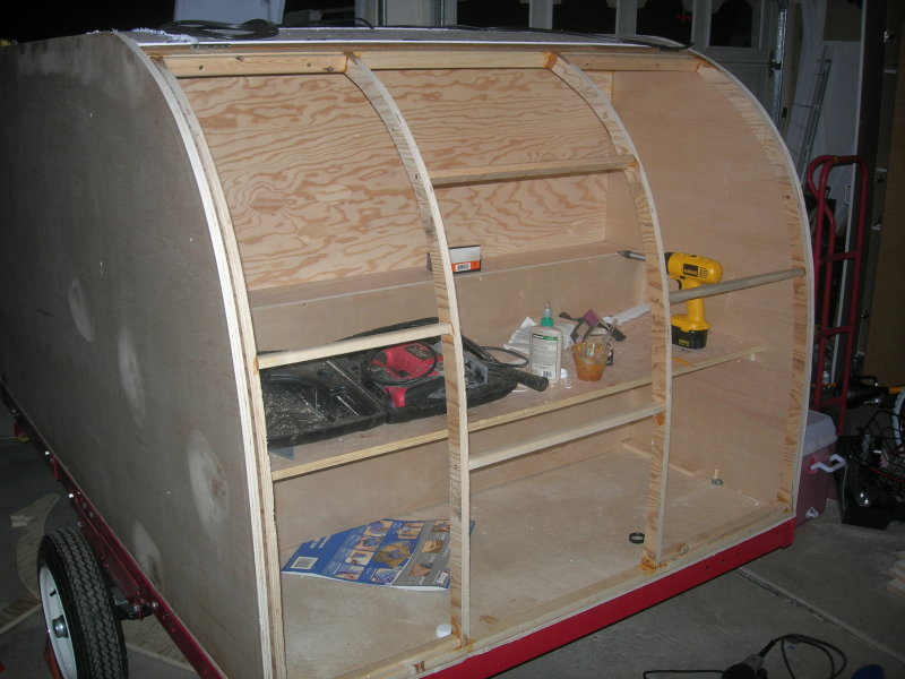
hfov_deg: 49.0
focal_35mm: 38
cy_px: 340
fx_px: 993
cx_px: 452
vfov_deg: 37.7
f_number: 2.8
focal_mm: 7.8
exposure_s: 1/60.1
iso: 64
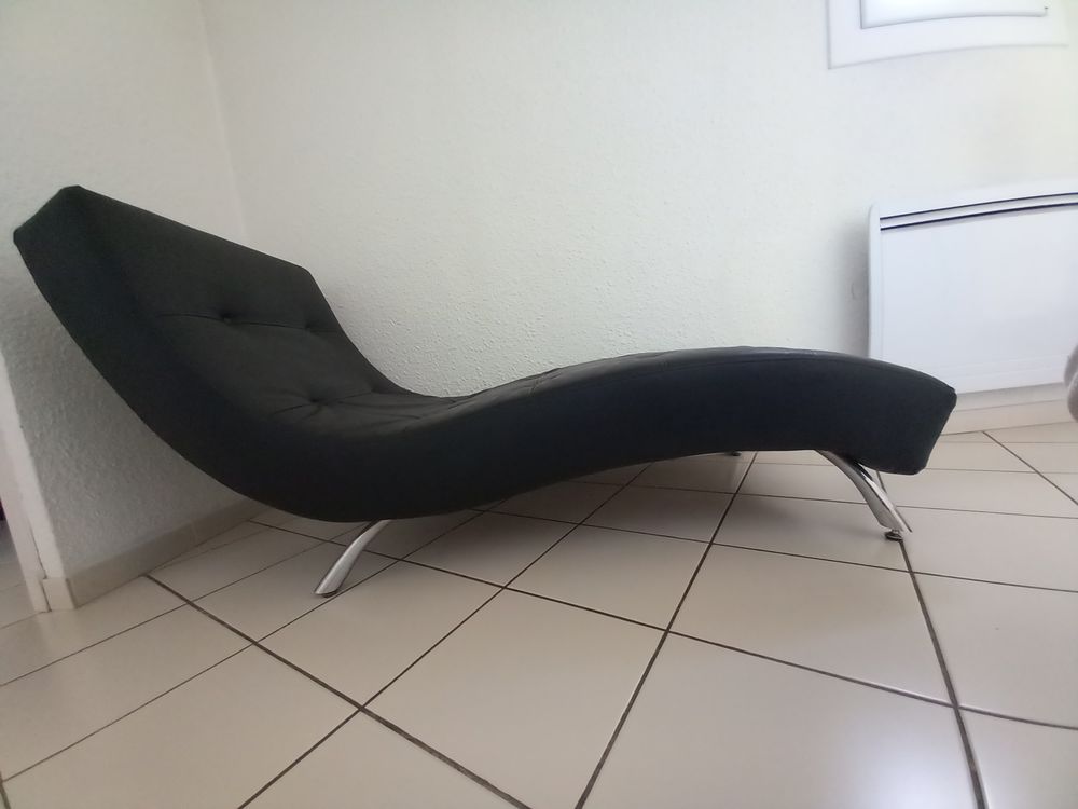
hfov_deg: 106.2
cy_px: 404
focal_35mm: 13
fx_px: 405
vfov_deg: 89.9
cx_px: 539
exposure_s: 1/25
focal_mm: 1.13
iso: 320
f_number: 2.2
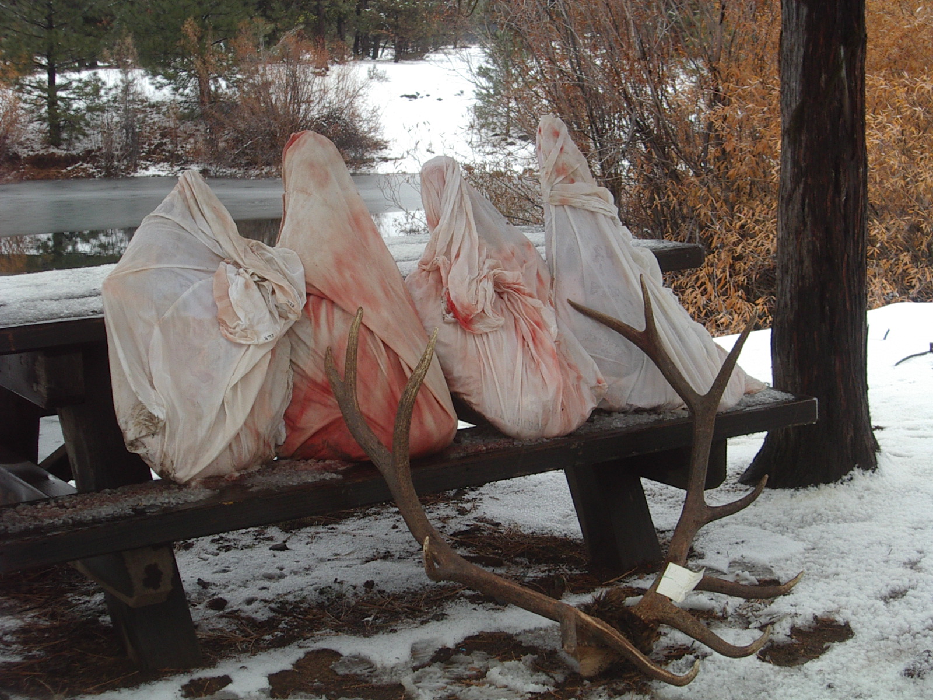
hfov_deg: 30.7
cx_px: 466
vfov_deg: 23.3
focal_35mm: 63
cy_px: 350
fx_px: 1698
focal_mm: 9.6
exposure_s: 1/125
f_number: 3.4
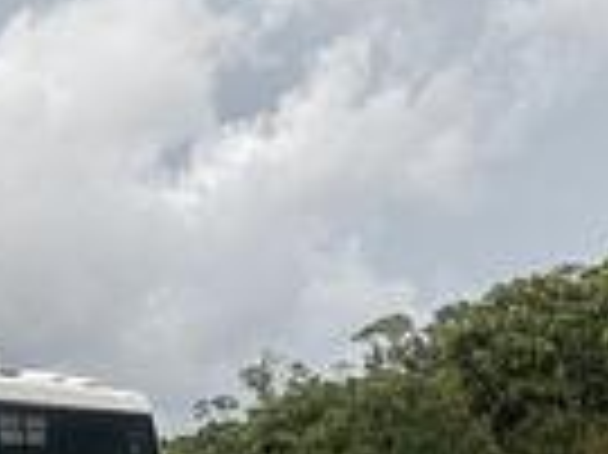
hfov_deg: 23.6
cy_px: 467
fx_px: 1439
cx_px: 137
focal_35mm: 82
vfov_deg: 17.5
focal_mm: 4.25
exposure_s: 1/385
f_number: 1.8
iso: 32
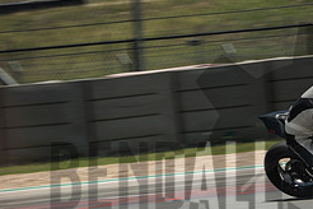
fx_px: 6486
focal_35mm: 746
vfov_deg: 1.8
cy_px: 178
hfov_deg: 2.8
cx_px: 318
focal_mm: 211
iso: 160
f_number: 11
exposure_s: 1/160
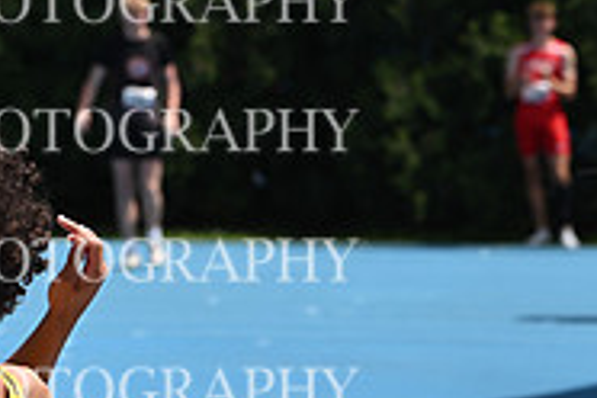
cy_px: 66
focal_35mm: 287
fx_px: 4759
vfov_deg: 4.8
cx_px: -106
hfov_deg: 7.1
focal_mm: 92
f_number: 4.5
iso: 200
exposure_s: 1/2500
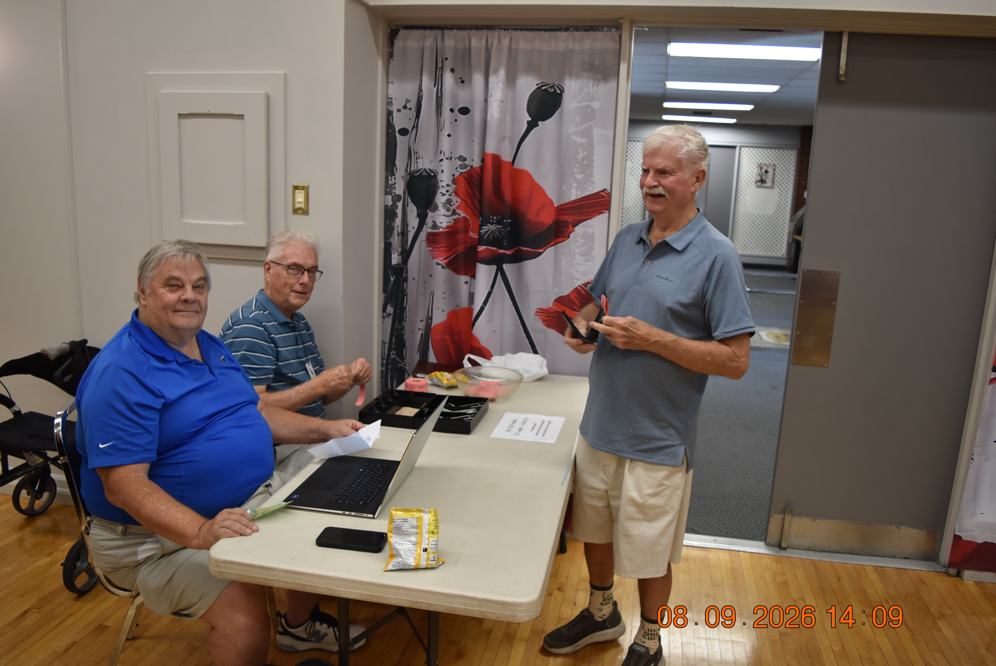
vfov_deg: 48.0
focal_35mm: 27
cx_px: 498
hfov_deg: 67.3
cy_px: 333
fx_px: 748
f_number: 4
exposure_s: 1/60
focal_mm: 18
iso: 500
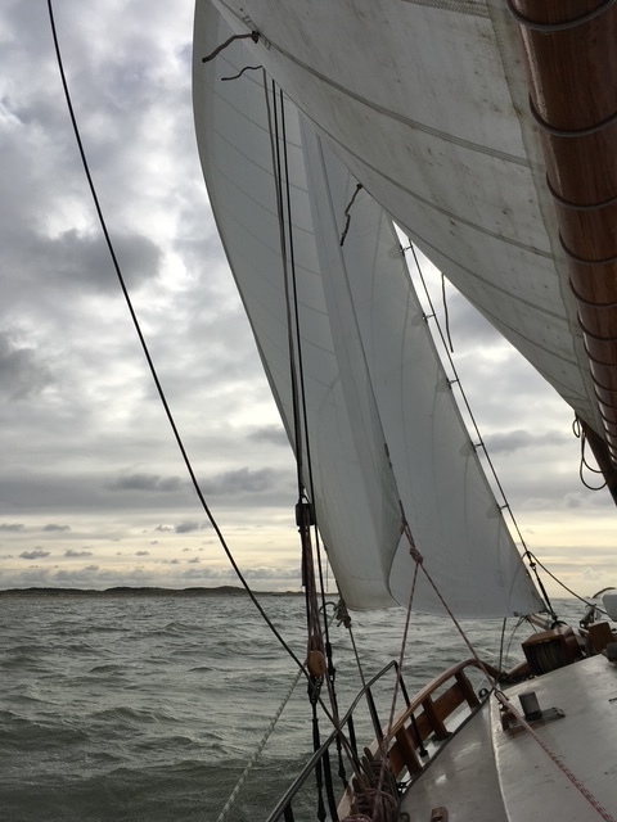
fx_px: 689
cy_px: 411
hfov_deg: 48.2
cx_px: 308
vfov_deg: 61.7
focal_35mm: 29
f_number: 2.2
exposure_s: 1/3077
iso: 25
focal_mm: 4.15
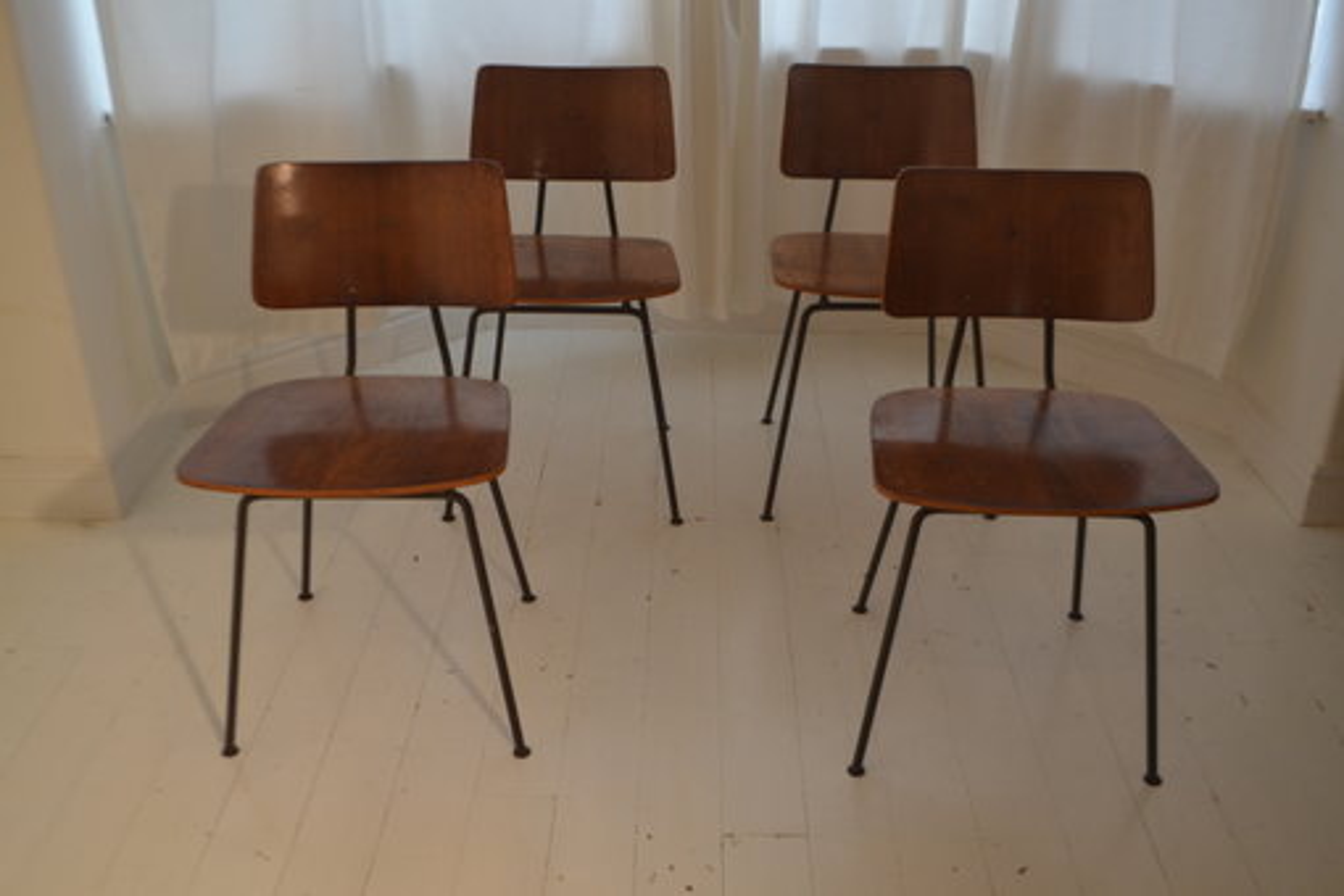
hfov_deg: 53.1
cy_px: 448
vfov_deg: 36.9
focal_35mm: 36
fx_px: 1344
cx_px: 672
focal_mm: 24
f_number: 4
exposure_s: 1/60
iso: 400
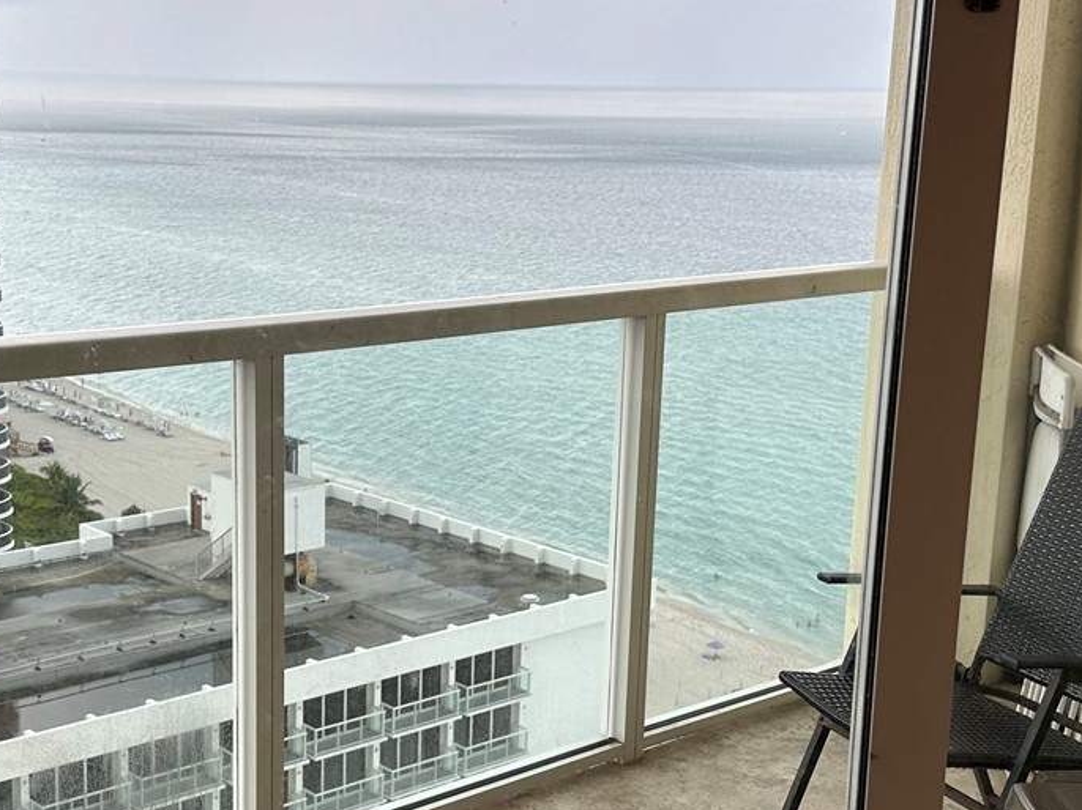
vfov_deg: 26.0
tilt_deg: -13.6
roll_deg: -1.2
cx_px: 457
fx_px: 1750
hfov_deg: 34.3
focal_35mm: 56
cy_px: 515
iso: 80
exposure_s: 1/473
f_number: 1.78
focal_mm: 6.86
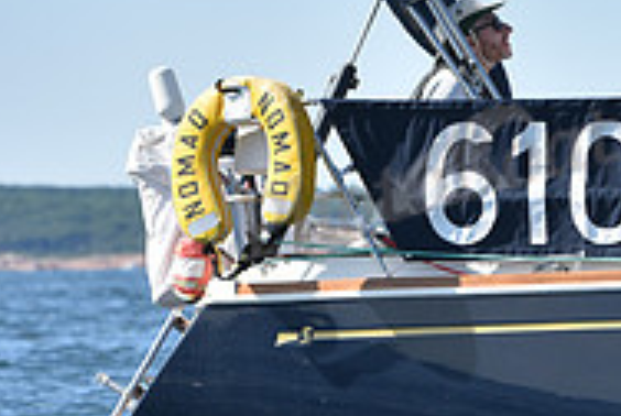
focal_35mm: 385
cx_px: 879
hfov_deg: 5.3
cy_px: 299
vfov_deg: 3.6
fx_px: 6652
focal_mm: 125
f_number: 4.5
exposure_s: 1/1600
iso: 250
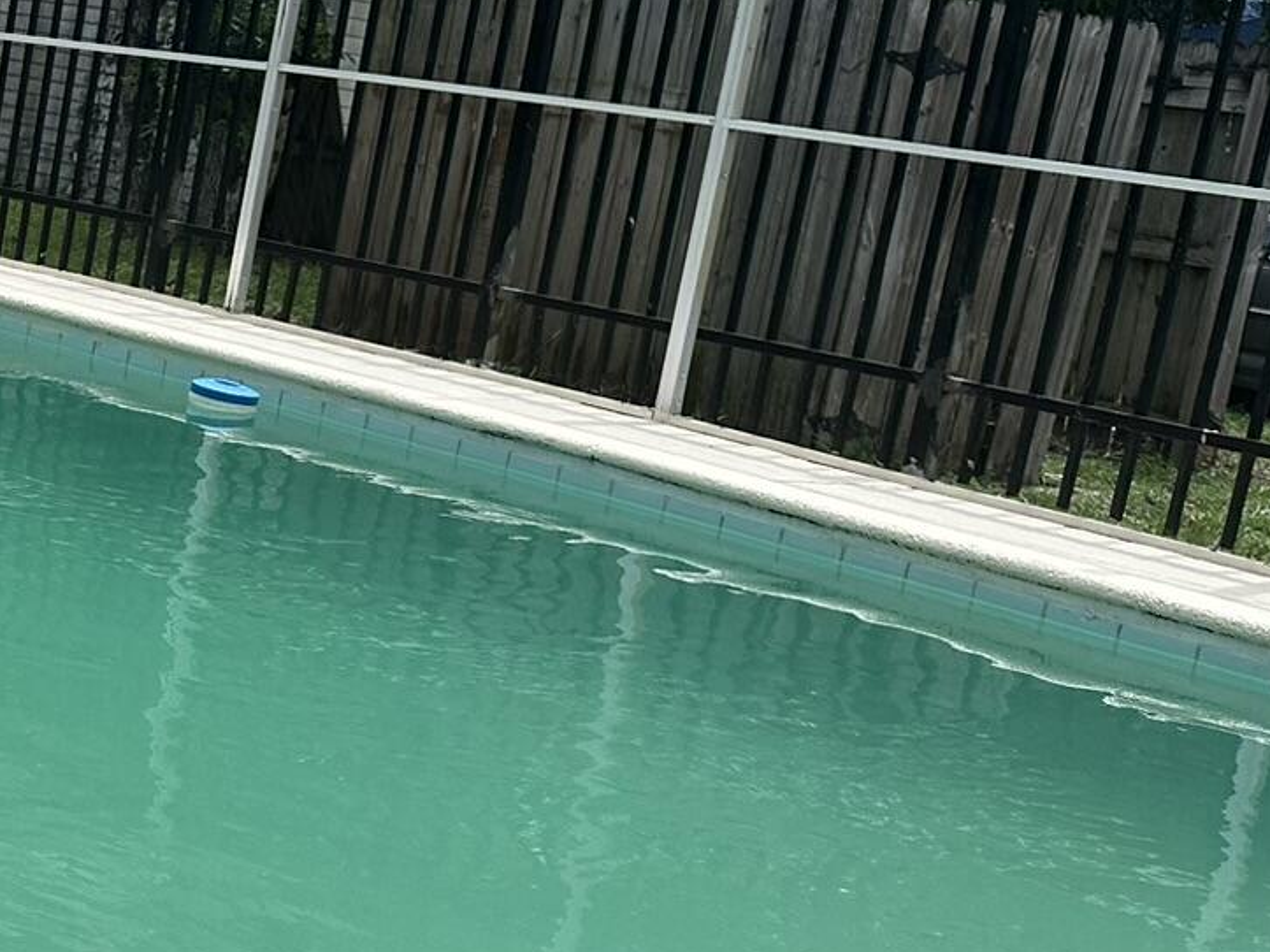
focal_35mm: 68
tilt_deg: -10.6
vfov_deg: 21.6
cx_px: -451
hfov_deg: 24.4
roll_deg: -6.8
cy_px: 469
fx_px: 2494
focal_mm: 6.86
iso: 80
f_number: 1.78
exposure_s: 1/2353
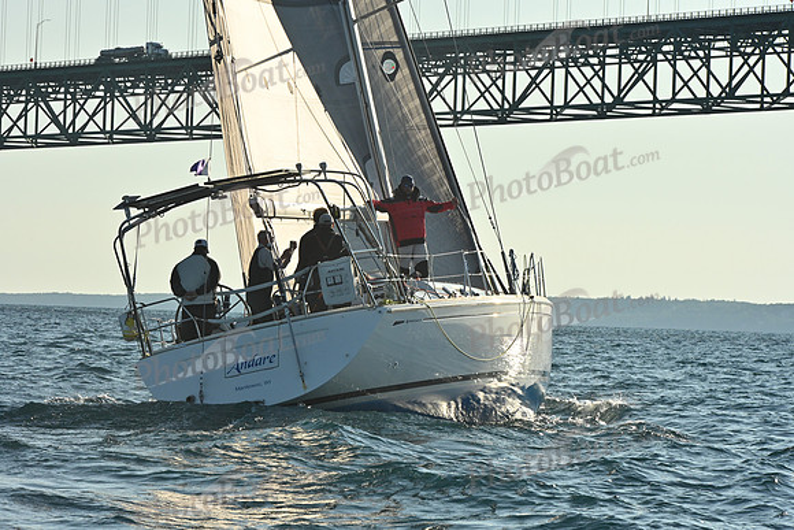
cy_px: 265
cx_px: 397
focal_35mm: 170
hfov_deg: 12.1
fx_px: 3750
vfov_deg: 8.1
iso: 800
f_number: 16
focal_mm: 170
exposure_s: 1/1000
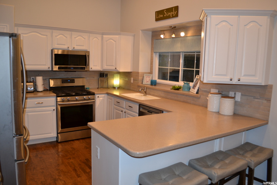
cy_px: 92
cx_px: 138
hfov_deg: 67.4
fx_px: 208
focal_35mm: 27
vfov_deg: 48.0
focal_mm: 18
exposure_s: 1/80
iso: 400
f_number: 4
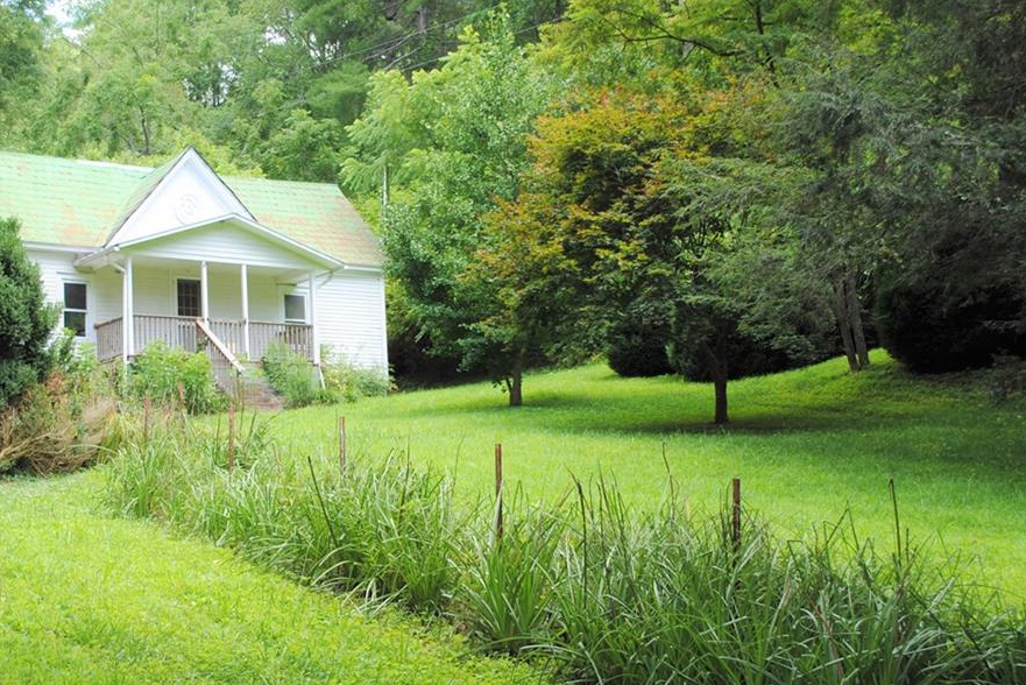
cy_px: 332
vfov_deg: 26.7
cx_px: 493
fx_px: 1442
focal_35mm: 51
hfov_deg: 39.2
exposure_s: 1/125
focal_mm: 29
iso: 160
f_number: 5.6
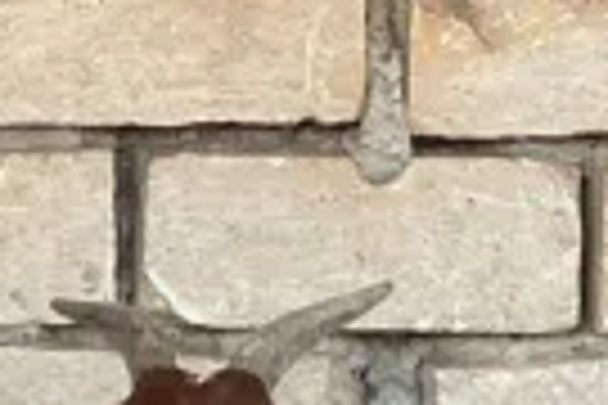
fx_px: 6417
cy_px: 1035
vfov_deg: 3.6
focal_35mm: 380
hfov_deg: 5.4
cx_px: -171
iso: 80
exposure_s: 1/121
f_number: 2.8
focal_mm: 9
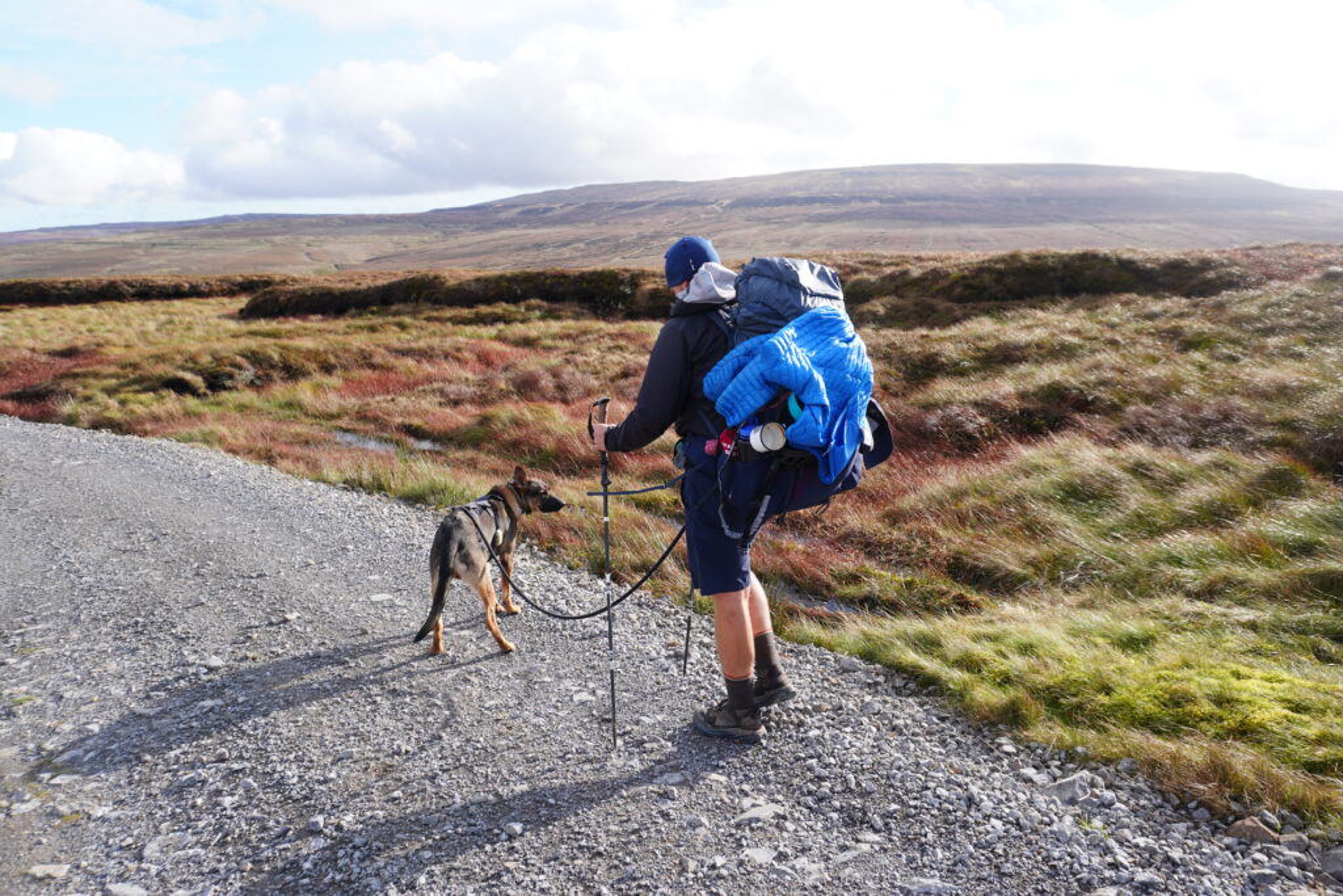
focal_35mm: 24
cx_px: 672
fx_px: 895
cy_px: 448
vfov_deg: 53.1
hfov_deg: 73.7
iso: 100
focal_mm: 16
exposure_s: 1/250
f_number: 5
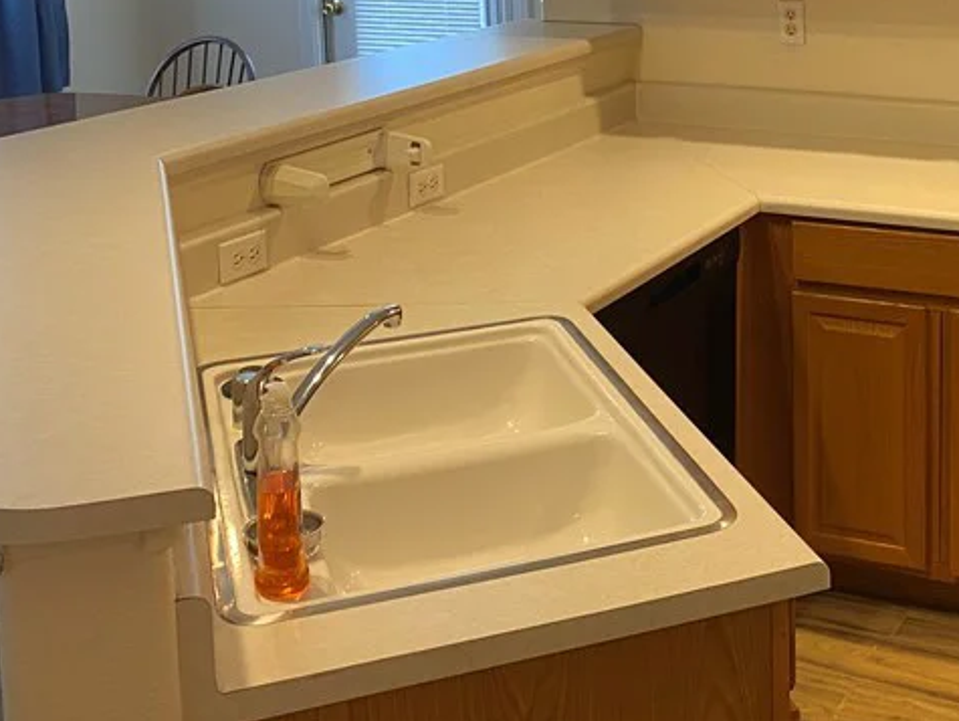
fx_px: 1553
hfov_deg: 32.6
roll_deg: -0.1
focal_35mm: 56
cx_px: 860
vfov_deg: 25.1
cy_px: 28
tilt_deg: -8.9
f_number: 1.8
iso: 125
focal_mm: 4.25
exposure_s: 1/60
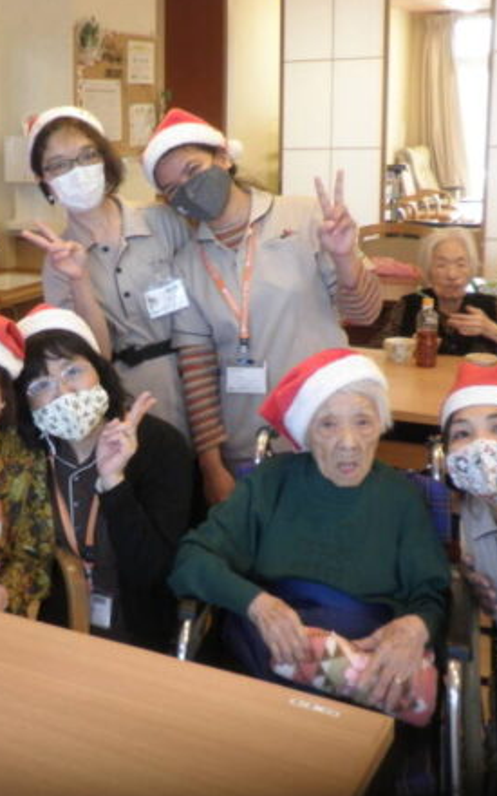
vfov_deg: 38.9
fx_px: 1127
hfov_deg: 24.2
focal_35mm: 52
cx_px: 54
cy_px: 398
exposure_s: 1/15
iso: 160
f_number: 3.5
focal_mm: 6.3
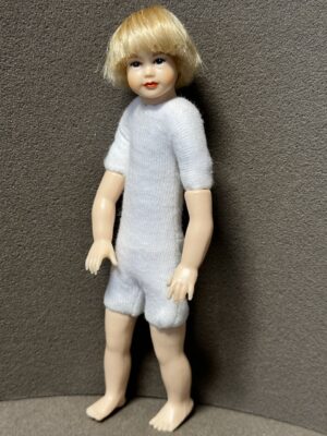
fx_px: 605
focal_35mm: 48
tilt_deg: -21.7
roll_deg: -1.6
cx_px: 164
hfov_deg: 30.3
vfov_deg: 39.7
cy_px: 218
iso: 50
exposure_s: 1/121
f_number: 1.78
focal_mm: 6.86
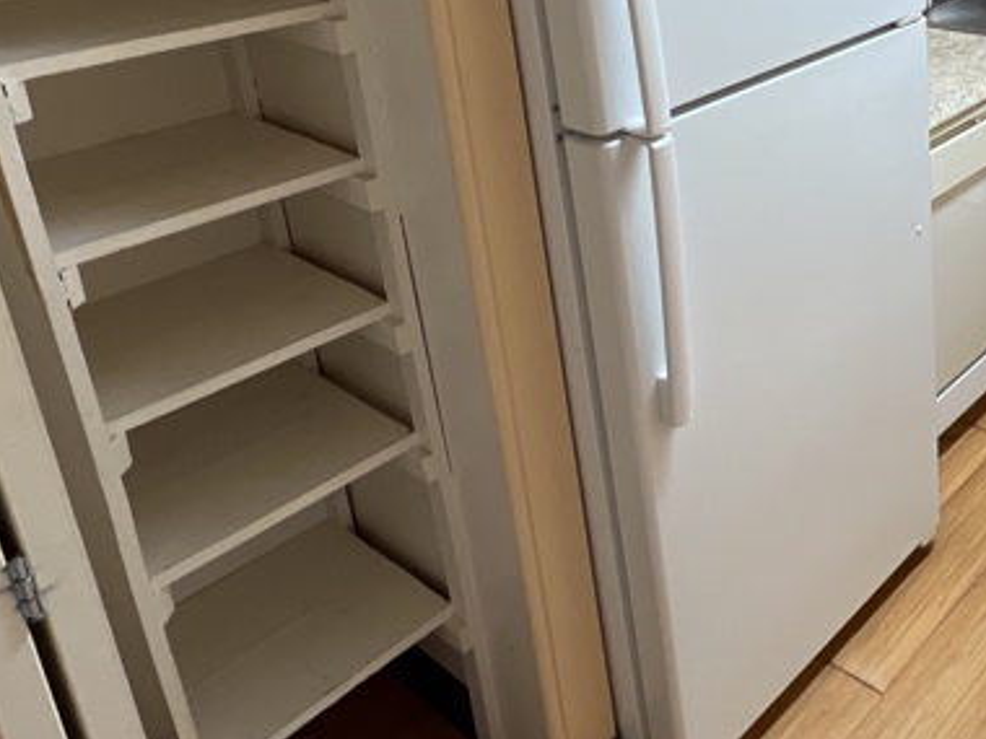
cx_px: 950
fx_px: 997
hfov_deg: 45.7
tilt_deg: -18.3
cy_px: 78
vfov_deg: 38.0
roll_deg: +1.1
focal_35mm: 35
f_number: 1.8
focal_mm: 1.57
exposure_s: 1/30
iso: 100
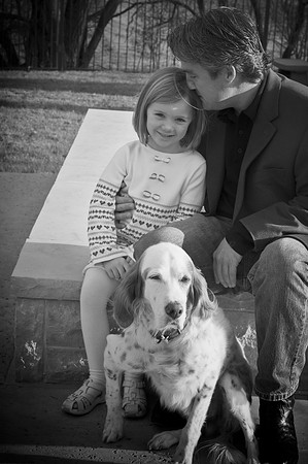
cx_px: 154
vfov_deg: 27.0
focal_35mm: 75
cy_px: 232
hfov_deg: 18.1
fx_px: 965
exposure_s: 1/250
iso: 320
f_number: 9
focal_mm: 50
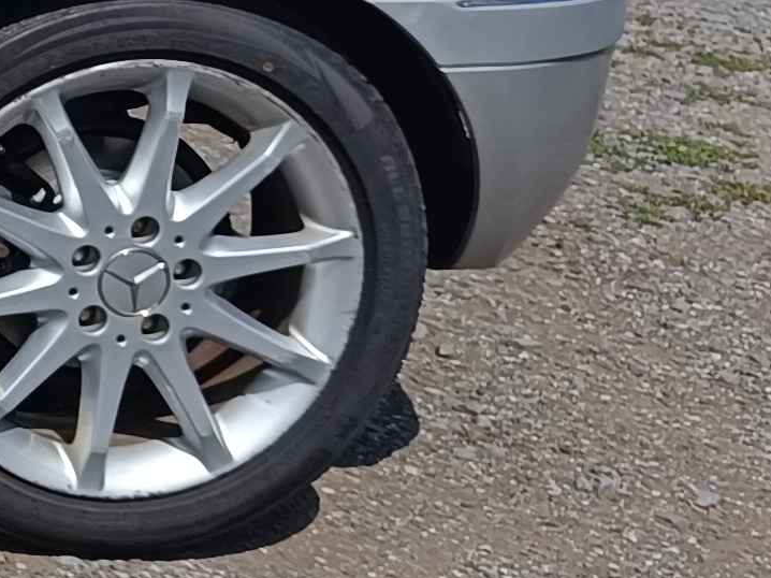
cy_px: -156
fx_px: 3050
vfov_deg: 10.6
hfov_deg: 11.4
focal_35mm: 137
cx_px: -1206
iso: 54
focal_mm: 5.59
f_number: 1.88
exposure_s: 1/2198
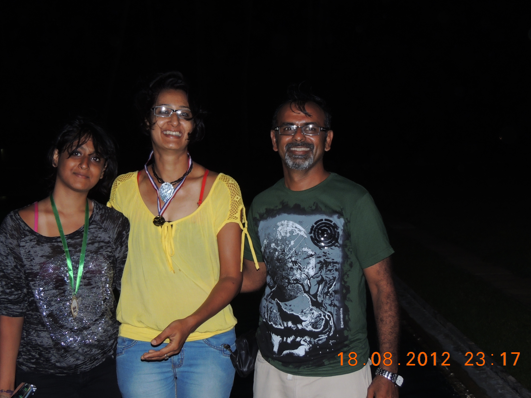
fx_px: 859
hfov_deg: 34.3
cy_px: 171
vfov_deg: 26.1
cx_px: 233
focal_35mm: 56
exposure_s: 1/30
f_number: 3.5
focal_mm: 8.3
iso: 200
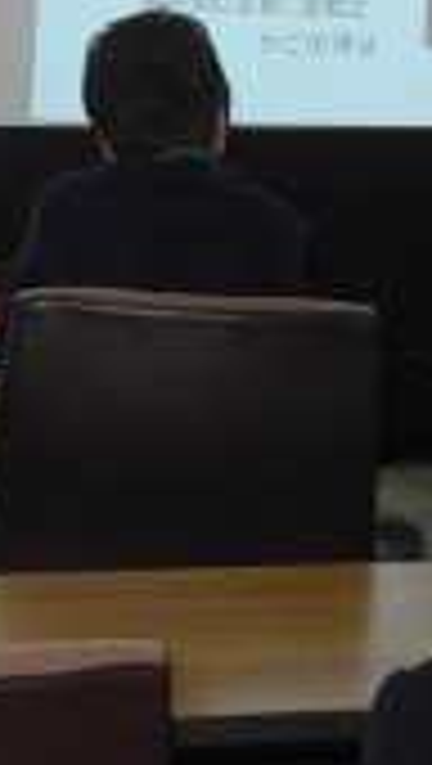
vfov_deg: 12.7
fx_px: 3411
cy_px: 27
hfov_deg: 7.2
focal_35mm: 168
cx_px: 117
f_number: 3.2
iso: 140
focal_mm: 8.8
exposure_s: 1/100
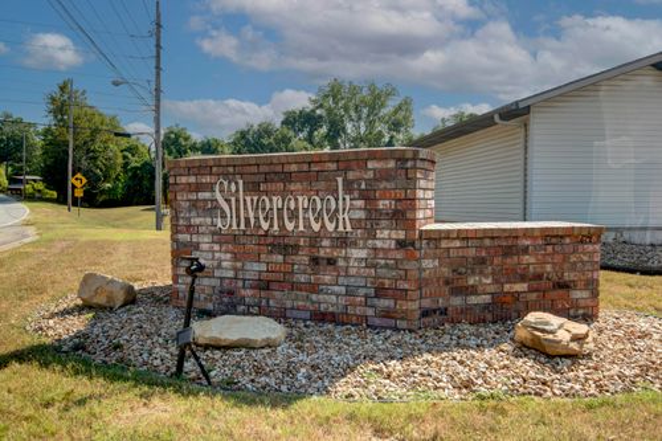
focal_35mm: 30
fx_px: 551
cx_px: 331
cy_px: 220
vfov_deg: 43.6
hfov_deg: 61.9
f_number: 6.7
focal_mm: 30
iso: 100
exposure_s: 1/125
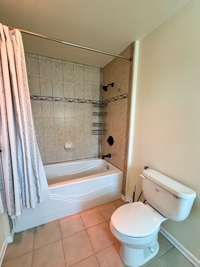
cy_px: 141
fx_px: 116
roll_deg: -0.7
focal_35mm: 15
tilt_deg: -10.2
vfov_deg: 98.1
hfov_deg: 81.7
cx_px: 96
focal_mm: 2.22
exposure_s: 1/120
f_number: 2.2
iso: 160
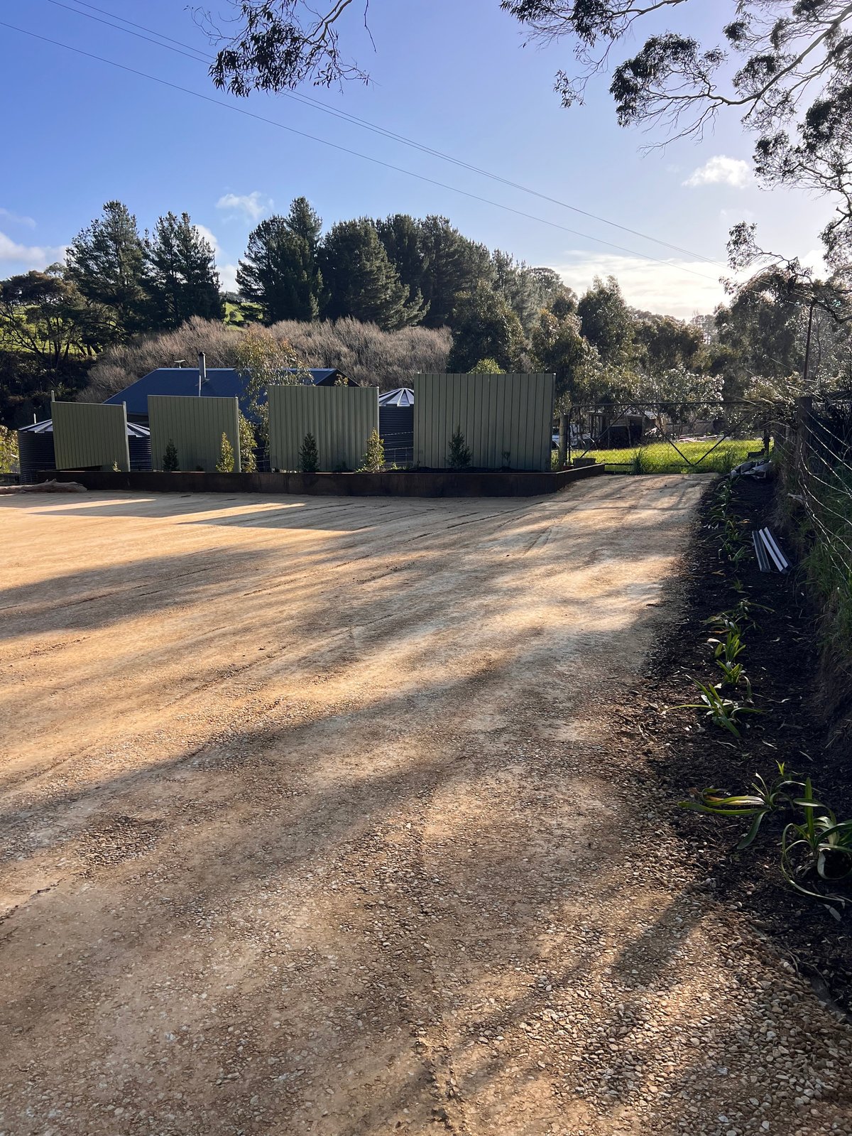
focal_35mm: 26
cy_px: 568
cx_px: 426
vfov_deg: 67.3
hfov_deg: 53.1
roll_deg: -0.4
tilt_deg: -10.4
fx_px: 853
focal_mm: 5.7
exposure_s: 1/2123
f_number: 1.5
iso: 50
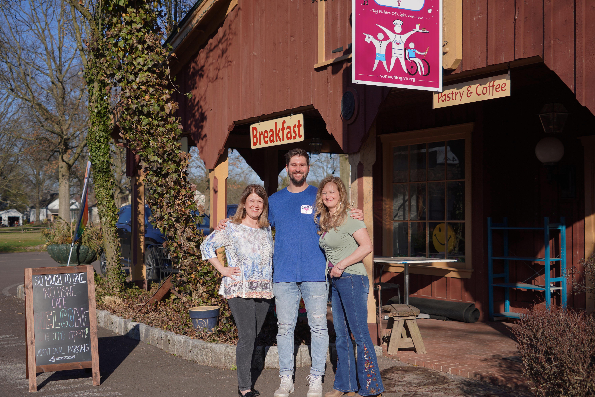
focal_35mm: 47
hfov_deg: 41.9
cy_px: 198
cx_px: 298
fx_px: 777
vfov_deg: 28.6
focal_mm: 47
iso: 100
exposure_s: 1/640
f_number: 4.5
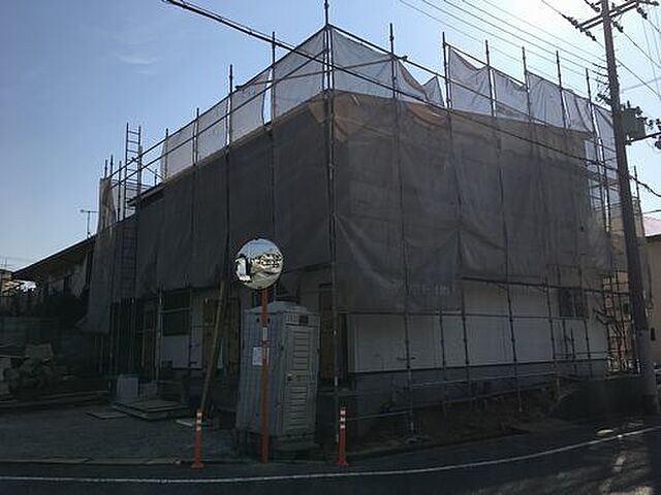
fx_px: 554
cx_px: 330
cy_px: 248
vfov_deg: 48.2
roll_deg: +1.5
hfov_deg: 61.7
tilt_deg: +11.1
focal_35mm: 29
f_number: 2.2
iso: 25
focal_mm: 4.15
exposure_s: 1/2481
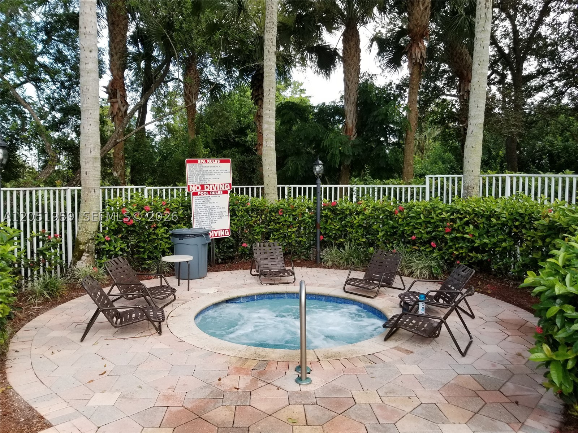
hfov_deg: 67.3
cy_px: 216
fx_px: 434
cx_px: 289
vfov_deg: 53.1
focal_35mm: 26
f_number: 1.7
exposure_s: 1/148
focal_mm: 4.25
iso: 50
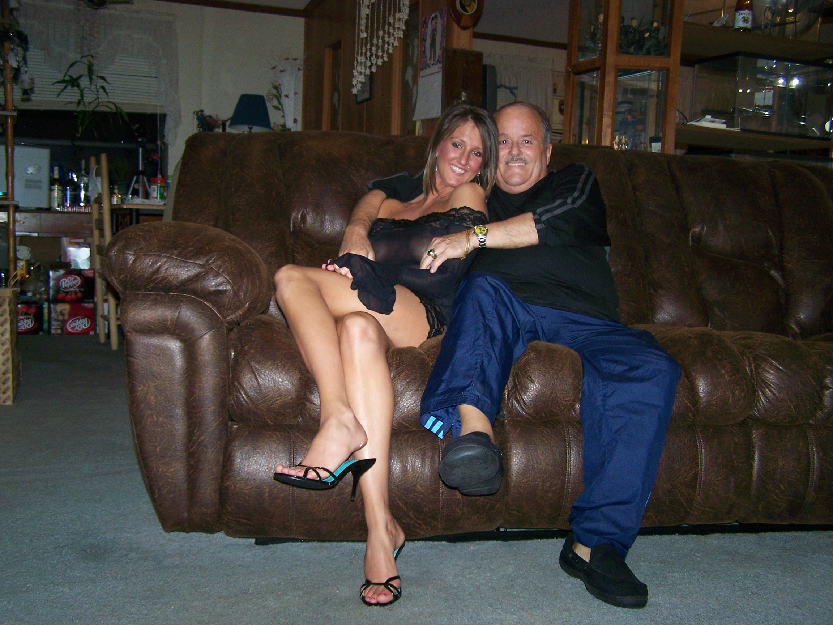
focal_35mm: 38
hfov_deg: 49.0
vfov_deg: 37.7
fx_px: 914
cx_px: 416
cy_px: 312
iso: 160
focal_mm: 6.3
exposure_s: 1/60
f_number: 2.8
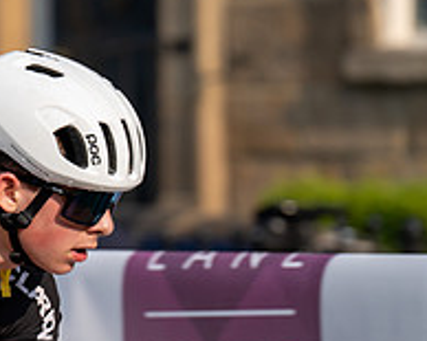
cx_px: -189
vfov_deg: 2.8
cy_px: 252
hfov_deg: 3.5
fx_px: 6884
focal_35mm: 545
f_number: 4.5
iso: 160
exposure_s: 1/1000
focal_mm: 194
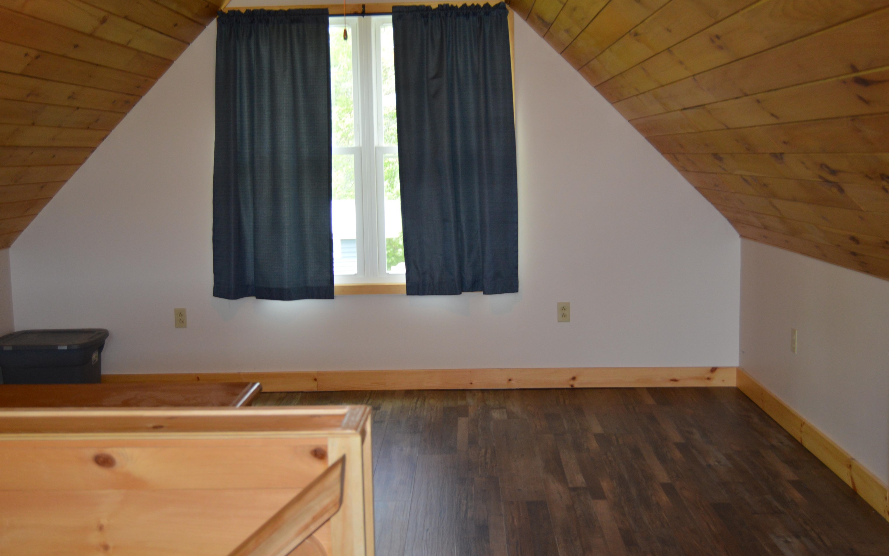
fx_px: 969
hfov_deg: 49.3
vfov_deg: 32.0
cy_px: 271
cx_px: 443
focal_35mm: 40
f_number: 4
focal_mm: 26
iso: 450
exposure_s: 1/60
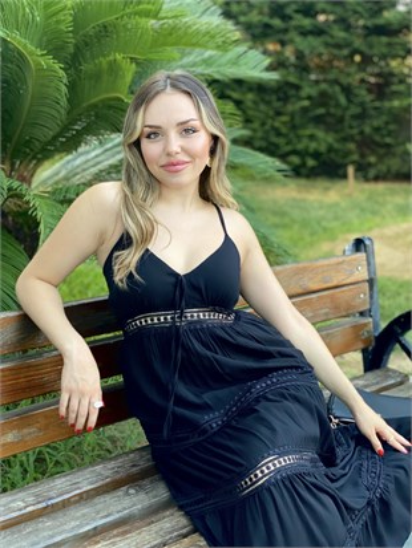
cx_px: 206
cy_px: 274
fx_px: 825
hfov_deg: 28.0
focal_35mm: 52
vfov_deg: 36.8
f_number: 2
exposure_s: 1/122
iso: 125
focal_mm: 6
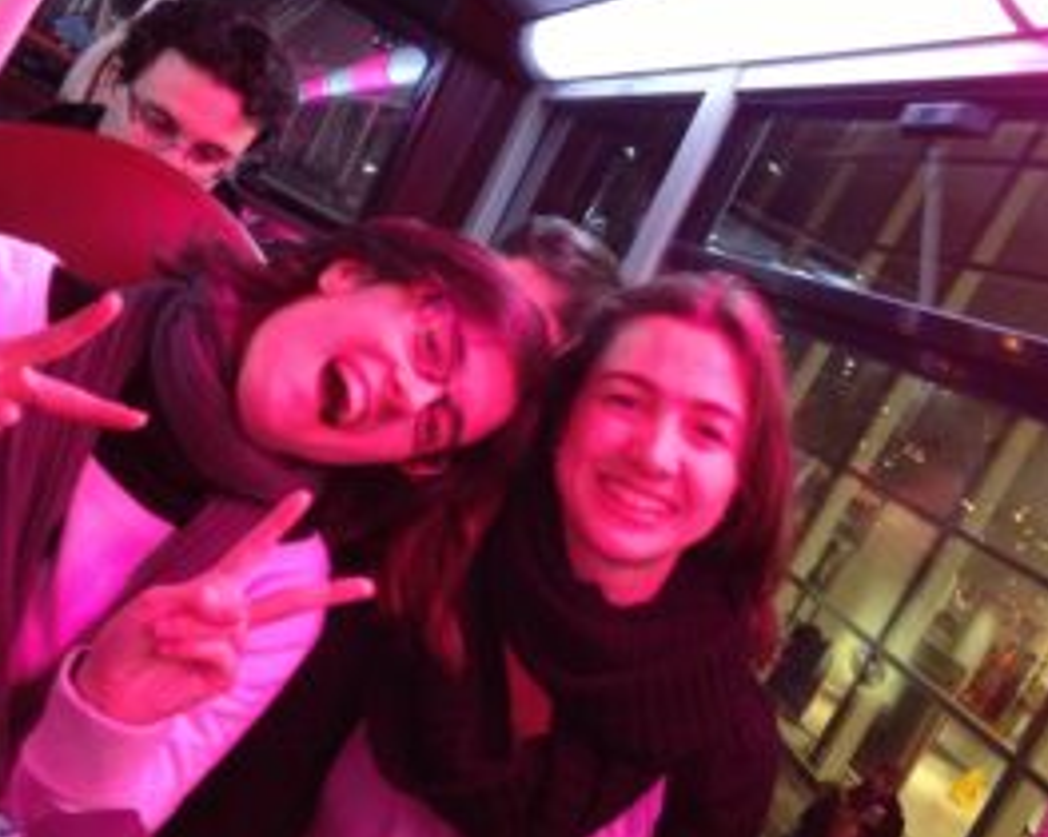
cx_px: 665
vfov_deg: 29.0
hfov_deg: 35.8
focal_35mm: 52
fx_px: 1612
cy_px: 295
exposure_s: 1/20
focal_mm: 4.28
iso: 320
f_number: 2.4
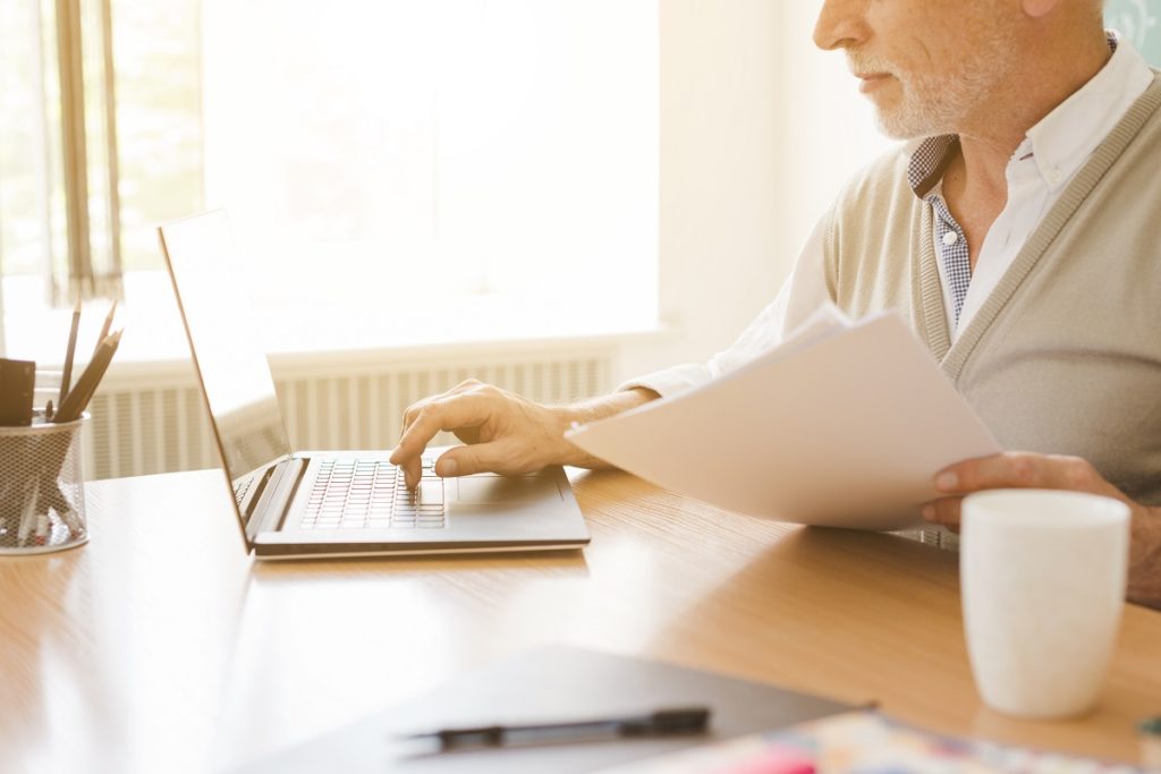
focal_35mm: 50
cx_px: 580
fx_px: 1613
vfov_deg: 27.0
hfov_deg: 39.6
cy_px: 387
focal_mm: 50
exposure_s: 1/200
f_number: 3.2
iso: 320
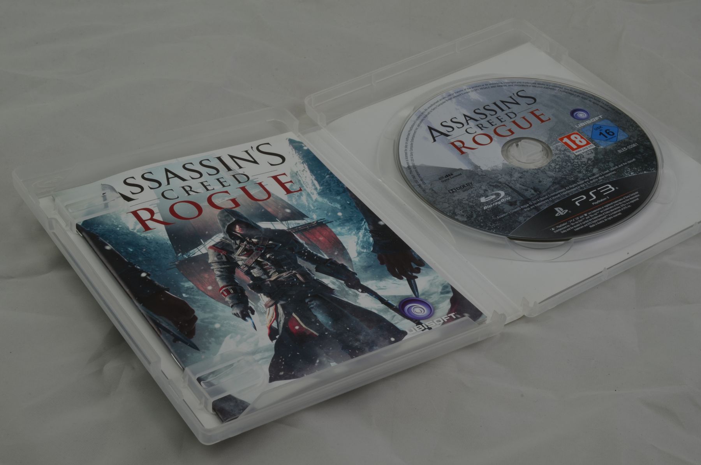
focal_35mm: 60
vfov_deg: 22.5
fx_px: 1166
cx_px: 350
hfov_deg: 33.5
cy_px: 232
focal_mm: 40
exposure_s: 1/4
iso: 100
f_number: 20
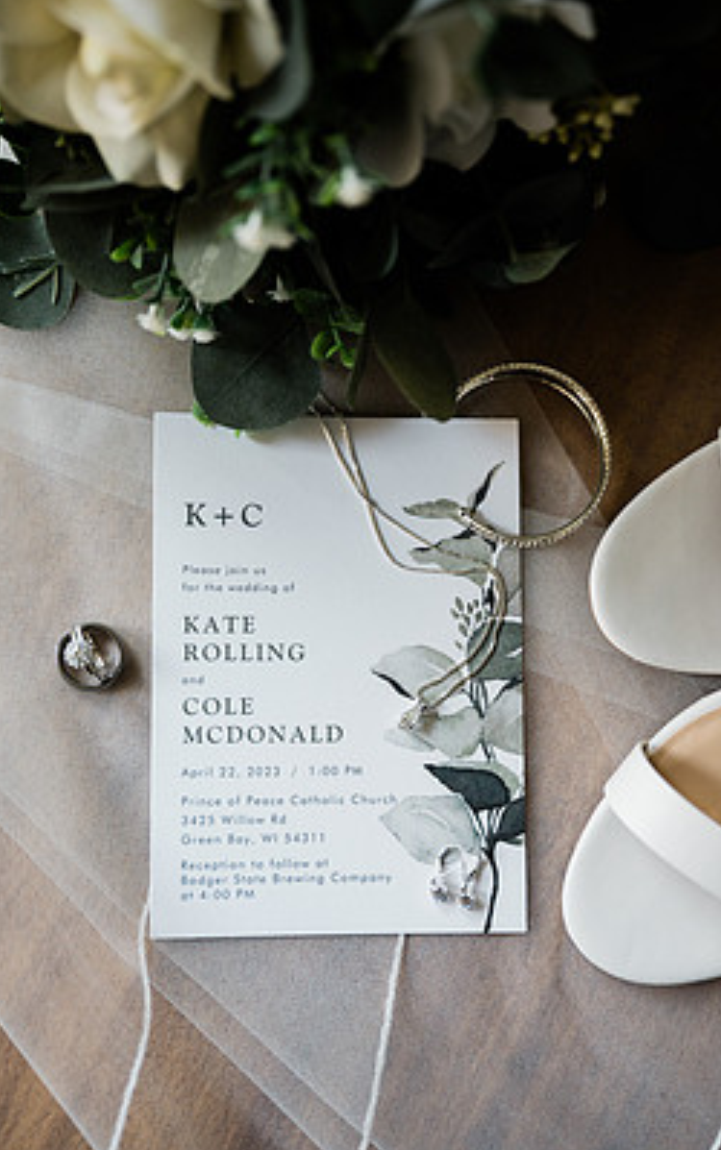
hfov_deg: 32.8
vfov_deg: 50.4
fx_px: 1224
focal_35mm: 39
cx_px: 348
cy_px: 588
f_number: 2.8
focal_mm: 34
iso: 250
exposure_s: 1/500
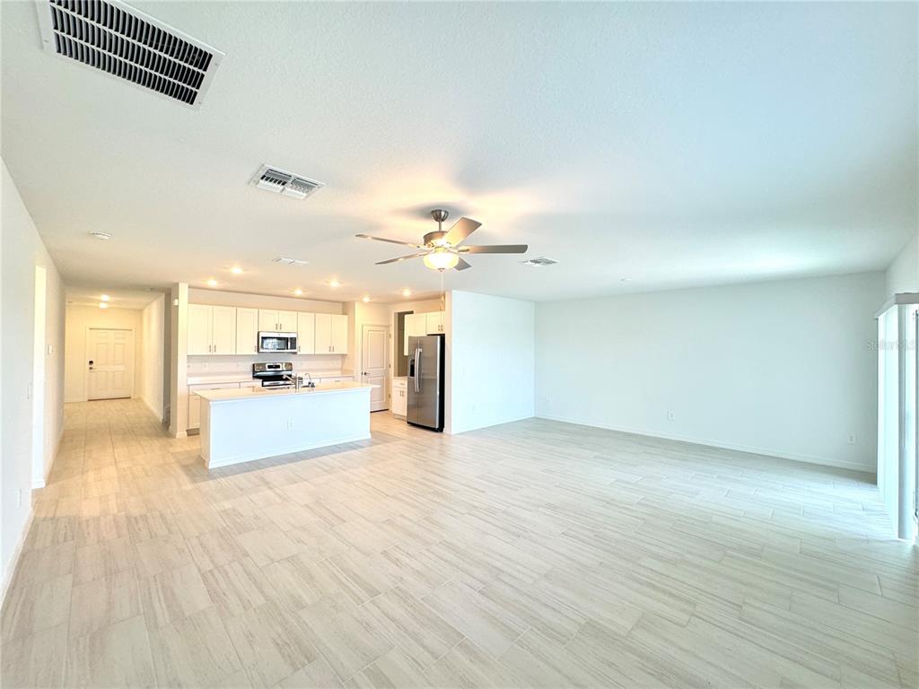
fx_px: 372
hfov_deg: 102.1
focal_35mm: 14
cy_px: 344
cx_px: 460
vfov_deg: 85.7
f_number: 2.2
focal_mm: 2.22
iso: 160
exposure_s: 1/60
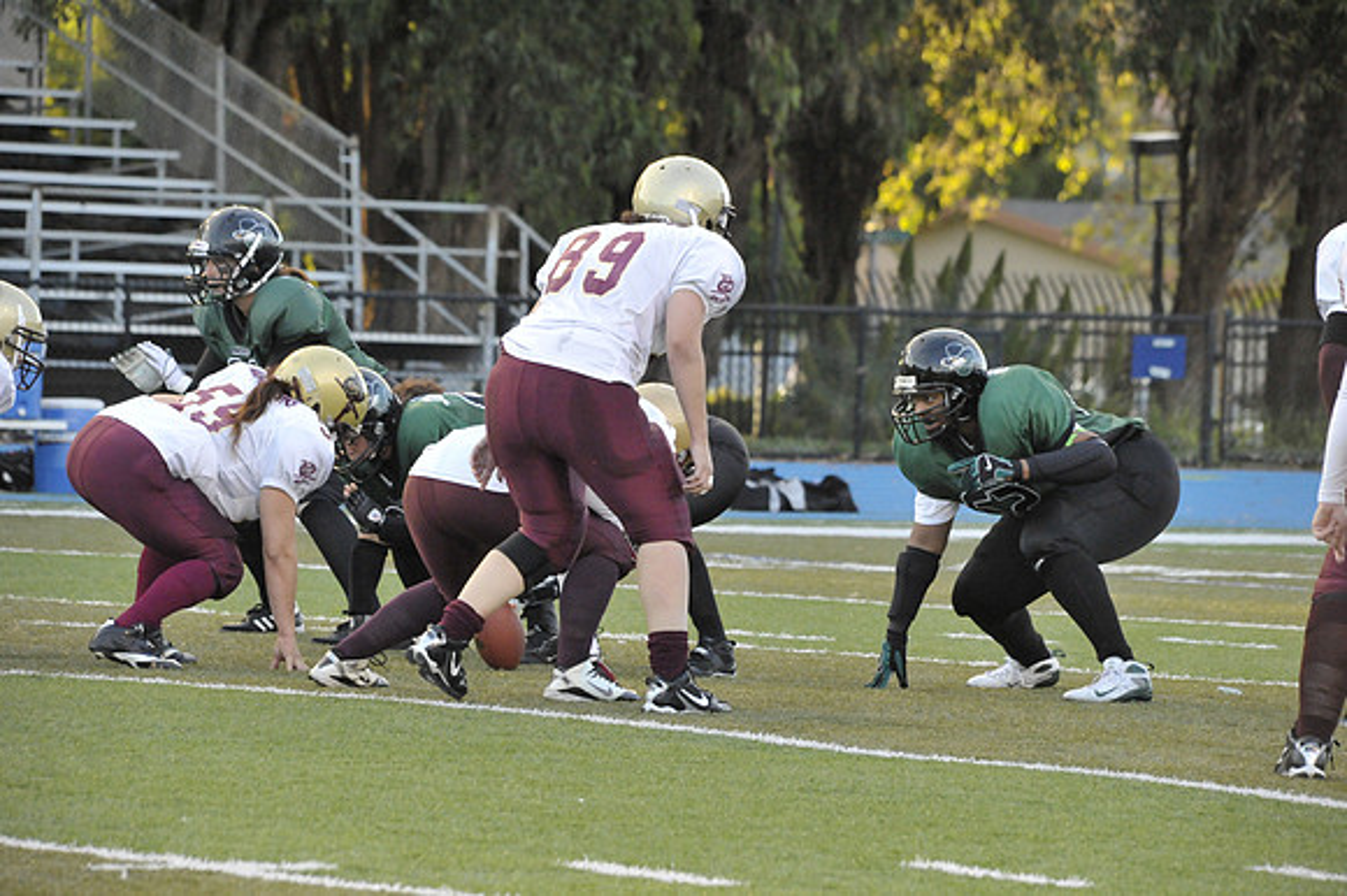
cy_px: 448
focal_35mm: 350
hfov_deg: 5.9
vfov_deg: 3.9
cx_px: 674
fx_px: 13088
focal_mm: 350
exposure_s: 1/800
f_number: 10
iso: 12800
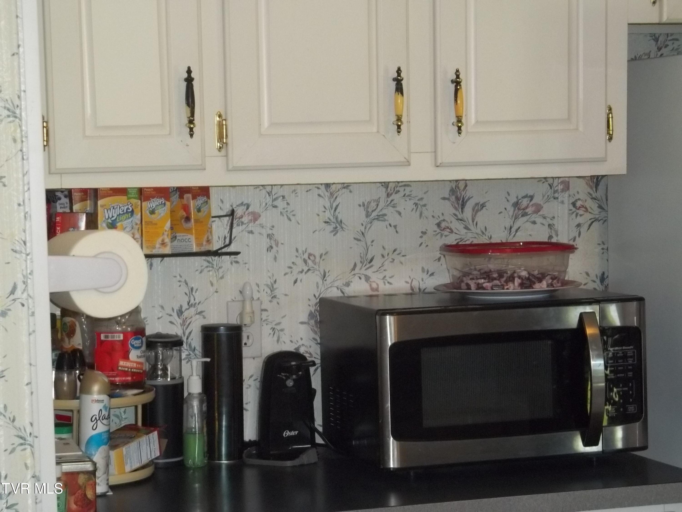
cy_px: 256
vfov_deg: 17.2
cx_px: 341
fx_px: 1694
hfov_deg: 22.8
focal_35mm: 86
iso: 320
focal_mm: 15.4
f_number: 4.5
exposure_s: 1/50
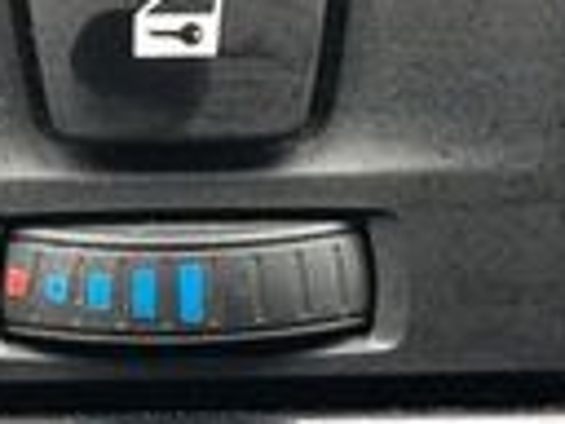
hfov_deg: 5.2
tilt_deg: -21.4
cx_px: 185
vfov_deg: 3.8
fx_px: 6251
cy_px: -402
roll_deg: -0.4
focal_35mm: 383
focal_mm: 6.76
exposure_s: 1/250
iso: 64
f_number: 1.78
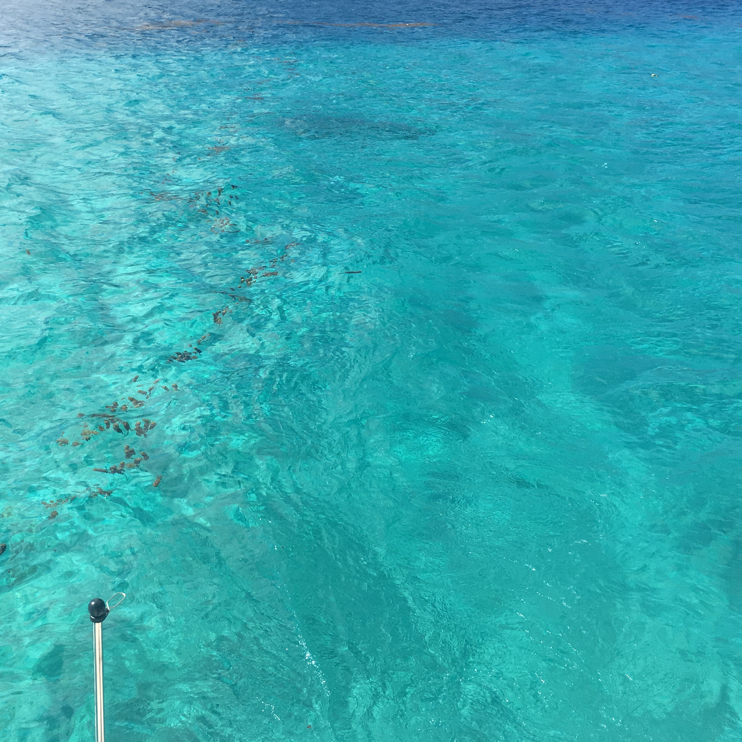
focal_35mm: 44
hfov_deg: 37.9
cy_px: 289
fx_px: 1067
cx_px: 239
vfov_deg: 38.2
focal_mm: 4.15
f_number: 2.2
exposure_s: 1/1832
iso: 25
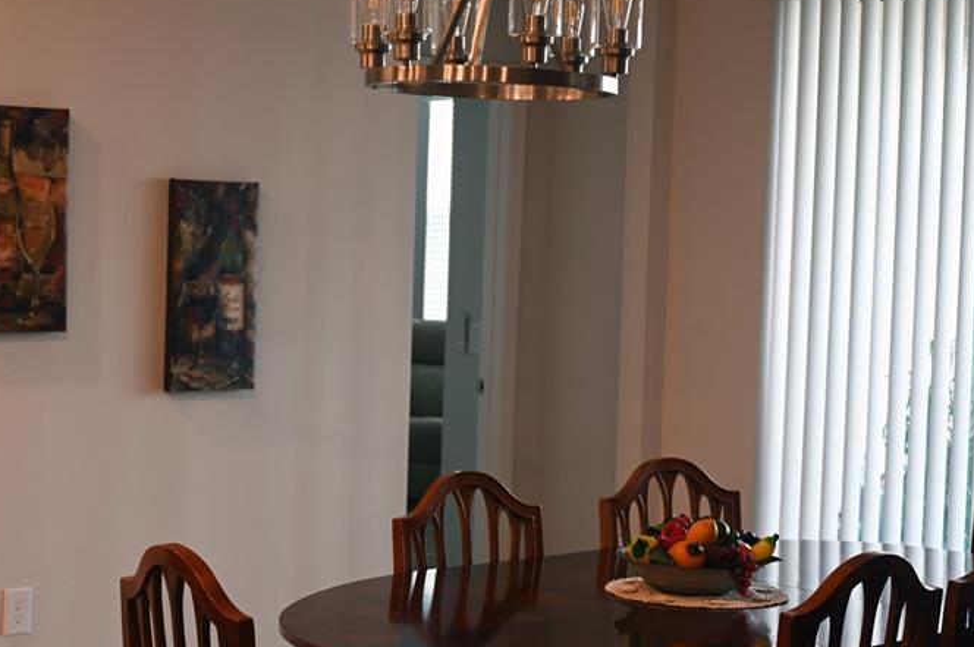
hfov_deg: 27.4
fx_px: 2000
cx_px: 497
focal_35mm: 74
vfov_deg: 18.4
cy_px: 289
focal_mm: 48
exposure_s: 1/50
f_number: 4.2
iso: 400
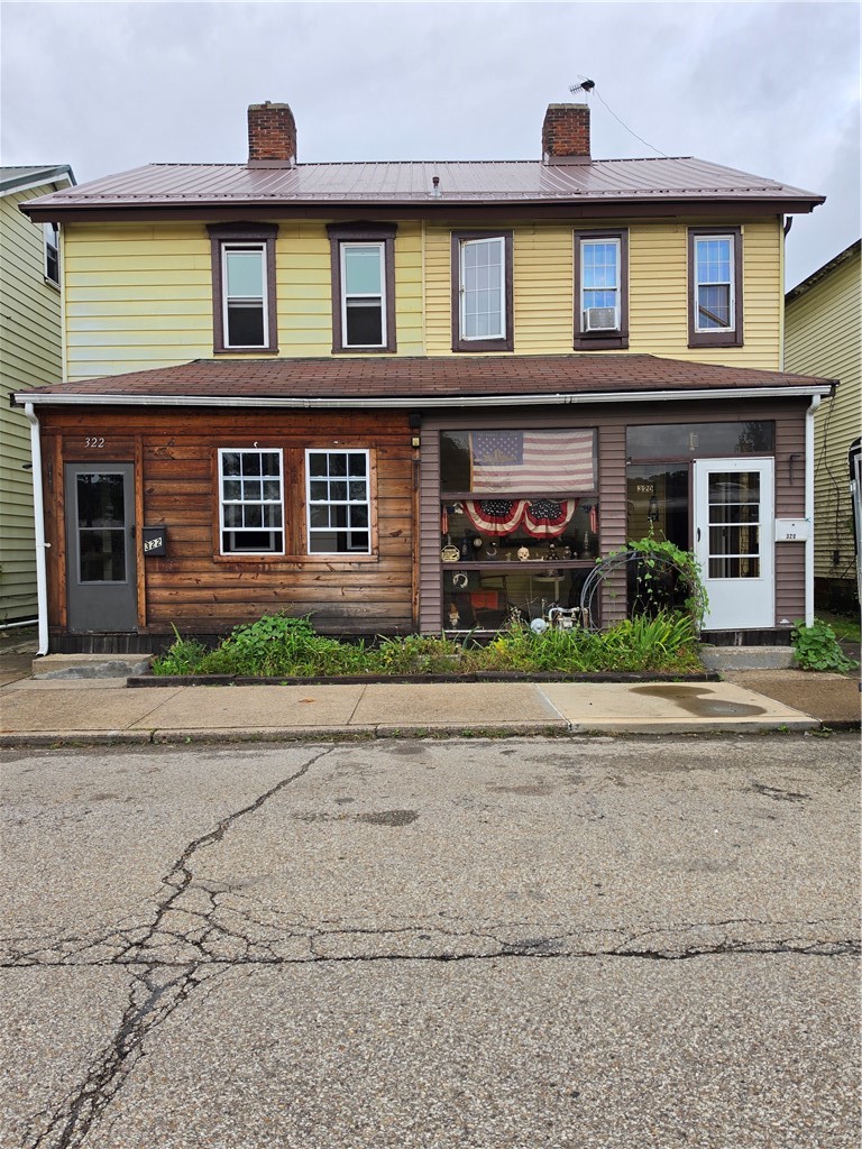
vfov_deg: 73.9
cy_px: 574
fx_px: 764
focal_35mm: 23
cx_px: 431
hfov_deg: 58.9
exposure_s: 1/232
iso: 10
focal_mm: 6.5
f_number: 1.4
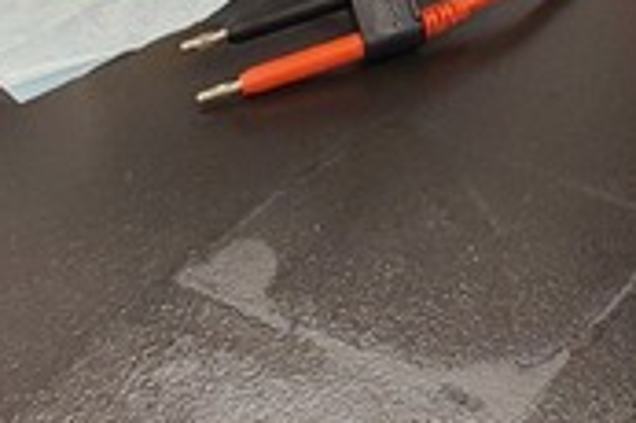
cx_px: 614
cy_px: -750
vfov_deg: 9.2
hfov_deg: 16.1
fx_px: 2206
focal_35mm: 125
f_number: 2.4
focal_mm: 4.3
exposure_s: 1/40
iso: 250
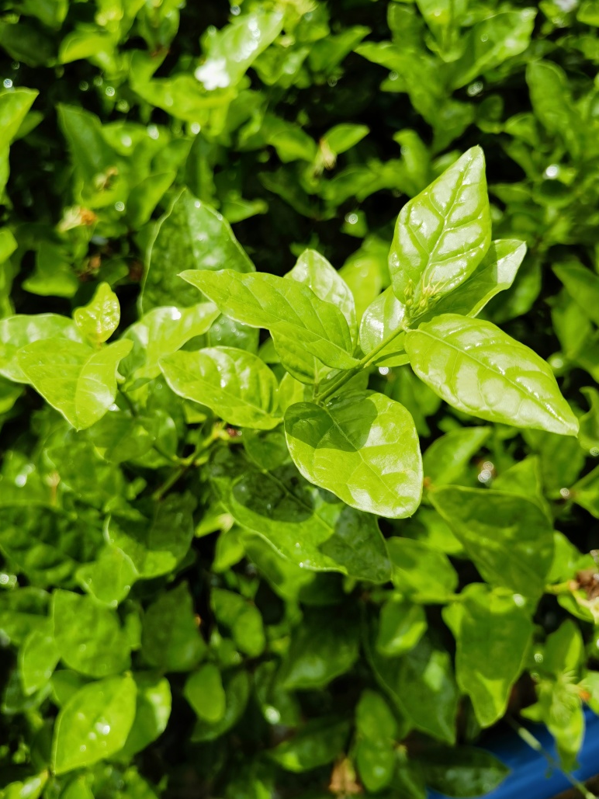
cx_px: 291
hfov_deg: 49.7
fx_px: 646
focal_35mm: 28
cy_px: 397
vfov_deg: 63.4
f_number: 1.9
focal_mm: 6.67
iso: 50
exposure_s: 1/3906
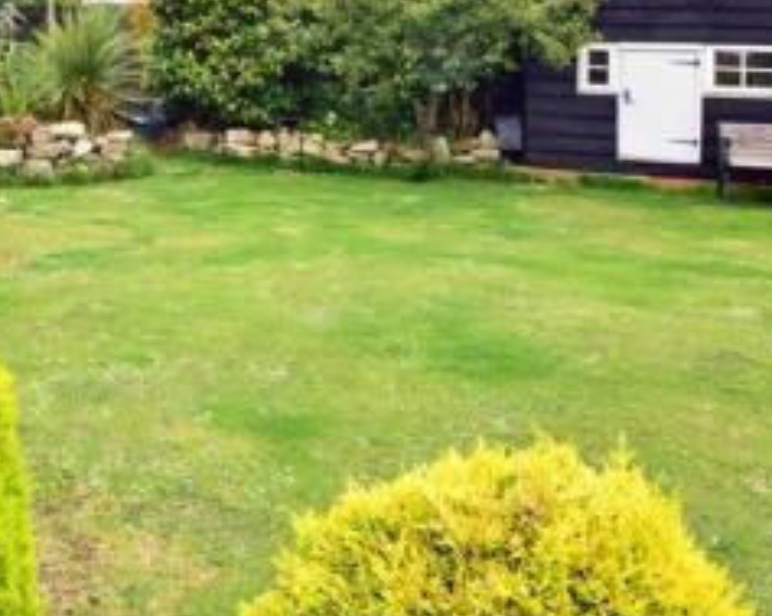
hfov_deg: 41.2
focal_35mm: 39
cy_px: 2
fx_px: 890
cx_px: 10
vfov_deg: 34.7
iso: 400
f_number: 14
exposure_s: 1/200
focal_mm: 10
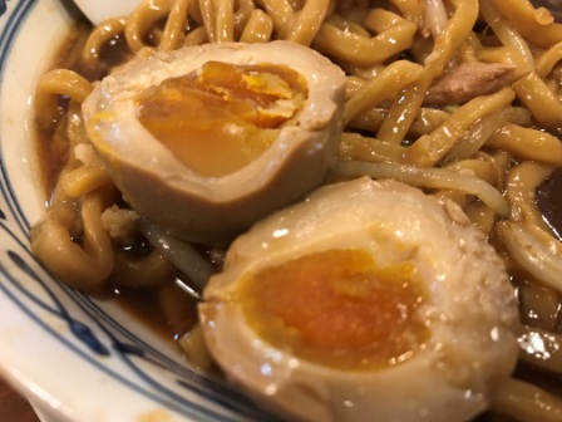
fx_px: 455
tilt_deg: -52.7
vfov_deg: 49.7
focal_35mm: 28
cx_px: 281
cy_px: 211
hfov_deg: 63.4
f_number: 1.8
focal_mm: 3.99
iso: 40
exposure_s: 1/15
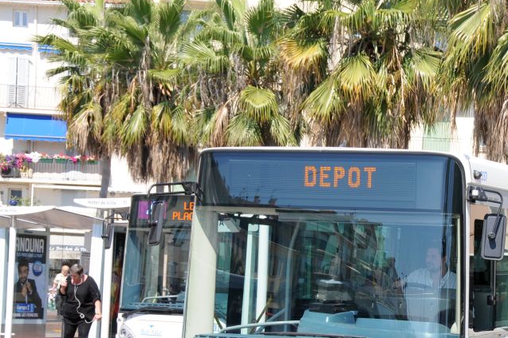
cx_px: 408
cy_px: 239
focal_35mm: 111
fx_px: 1564
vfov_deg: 12.3
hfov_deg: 18.3
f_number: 9
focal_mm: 46
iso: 200
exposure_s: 1/320
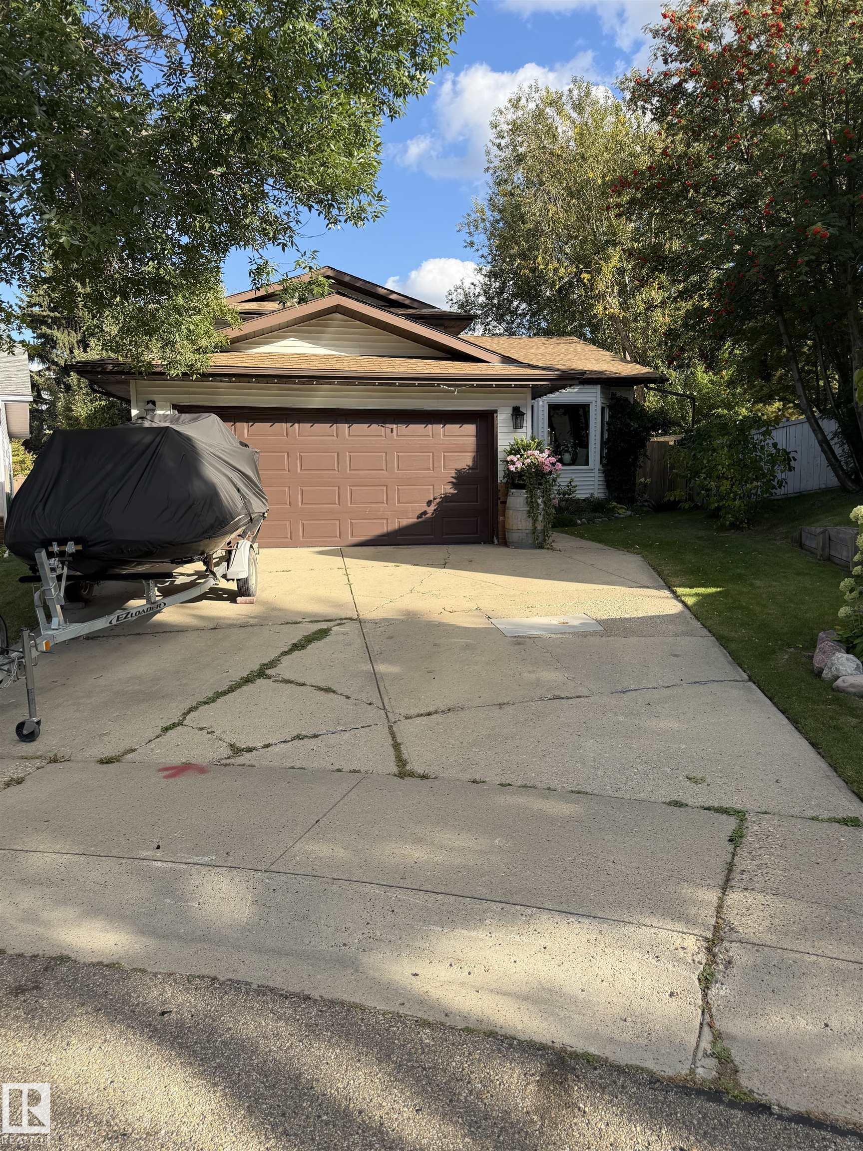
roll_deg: +0.7
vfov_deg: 71.6
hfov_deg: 56.8
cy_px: 576
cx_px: 432
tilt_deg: -5.8
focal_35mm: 24
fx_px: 798
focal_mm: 6.76
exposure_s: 1/1618
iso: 80
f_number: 1.78
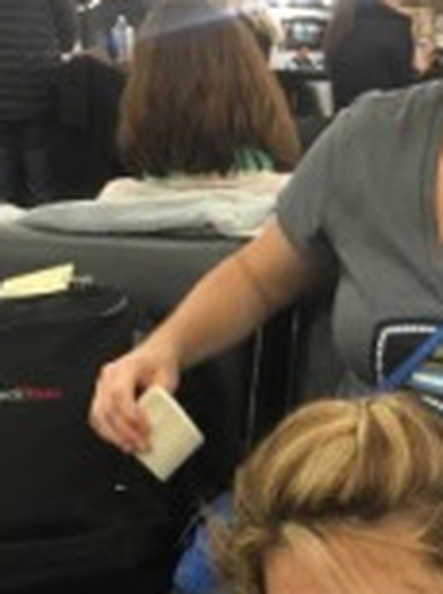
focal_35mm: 69
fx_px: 1181
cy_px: 517
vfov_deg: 27.3
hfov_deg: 20.7
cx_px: 420
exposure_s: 1/20
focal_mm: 4.15
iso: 200
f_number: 2.2
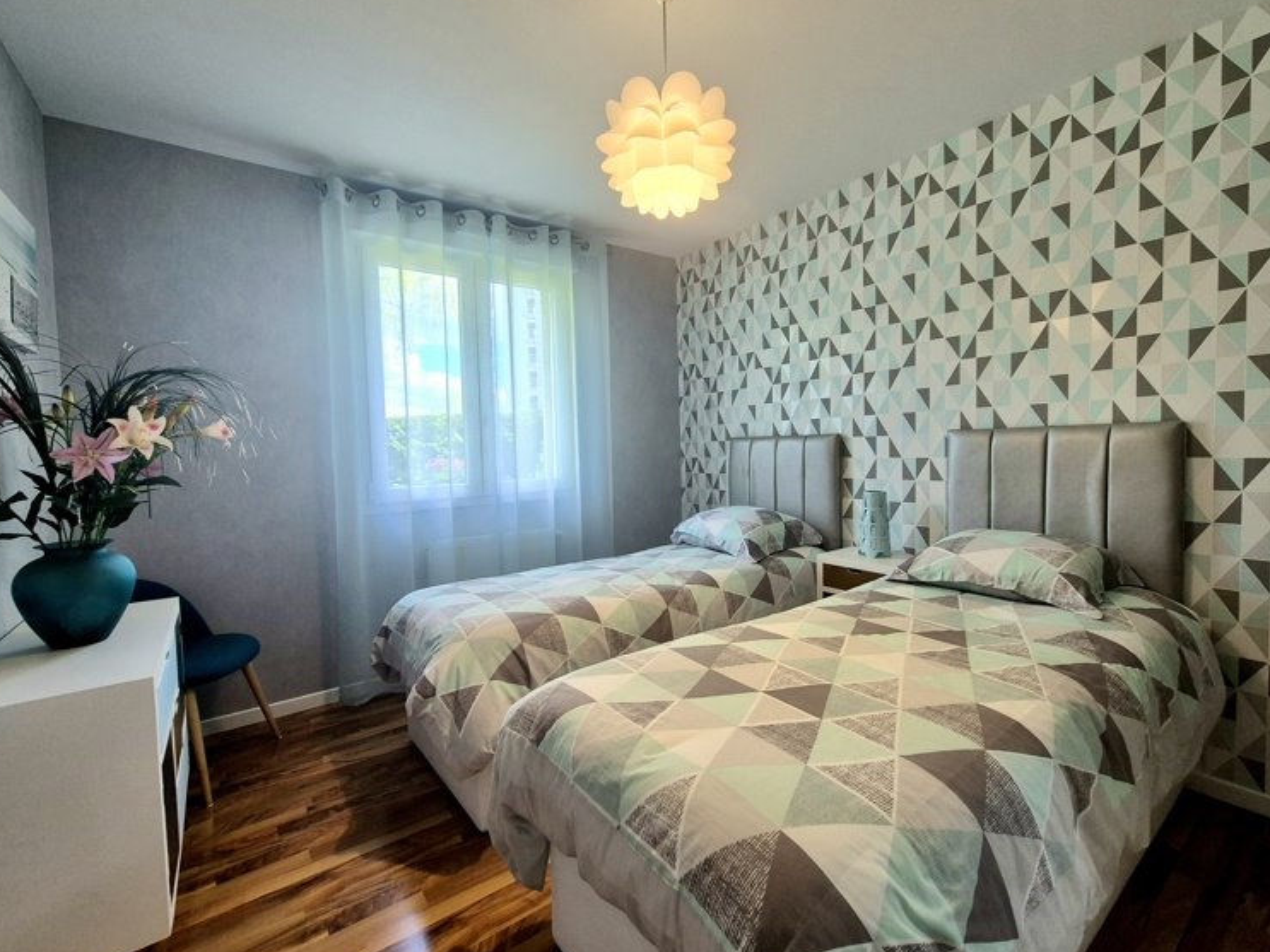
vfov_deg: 85.7
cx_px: 644
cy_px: 473
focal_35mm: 14
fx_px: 514
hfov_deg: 102.1
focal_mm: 2.2
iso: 80
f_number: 2.2
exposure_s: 1/50
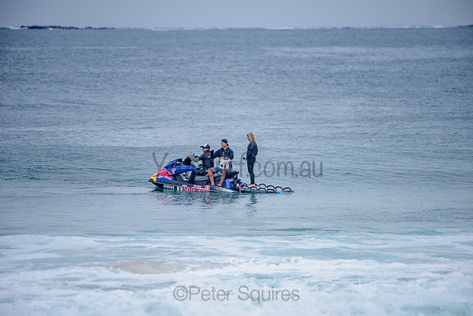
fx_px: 6571
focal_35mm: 500
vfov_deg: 2.8
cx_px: 236
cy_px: 158
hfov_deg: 4.1
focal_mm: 500
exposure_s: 1/2000
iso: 220
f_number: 5.6
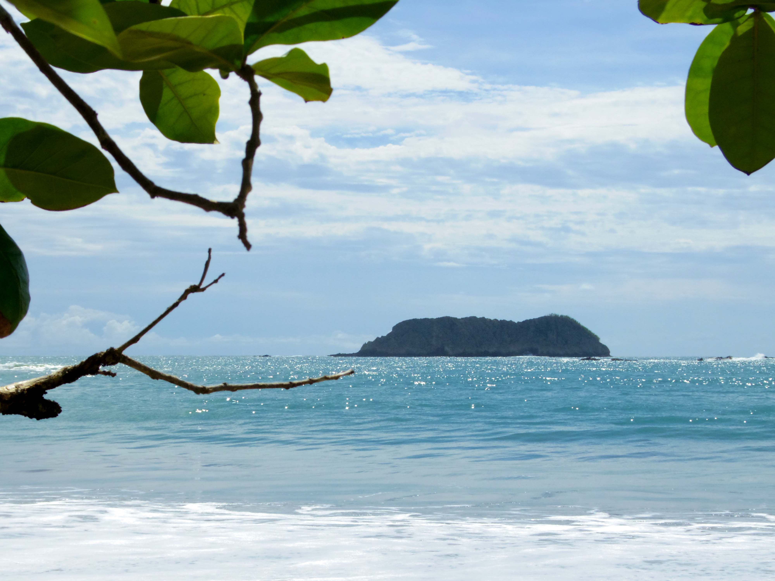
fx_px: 1858
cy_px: 290
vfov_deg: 17.8
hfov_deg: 23.6
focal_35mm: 83
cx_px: 388
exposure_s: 1/2000
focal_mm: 15
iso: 250
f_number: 7.1
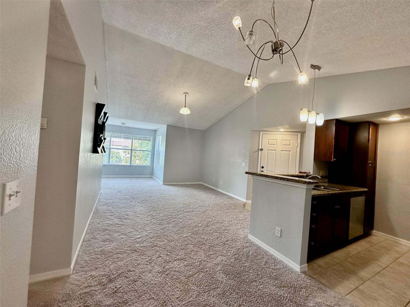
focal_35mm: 14
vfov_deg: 85.7
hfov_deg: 102.1
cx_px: 205
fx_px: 166
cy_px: 154
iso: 160
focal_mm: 2.22
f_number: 2.2
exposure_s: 1/120
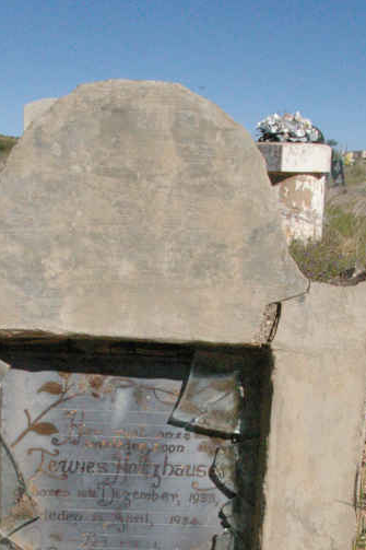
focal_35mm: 64
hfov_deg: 21.2
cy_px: 473
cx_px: 153
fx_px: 975
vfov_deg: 30.4
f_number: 19
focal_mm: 23
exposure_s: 1/1500
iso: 3200
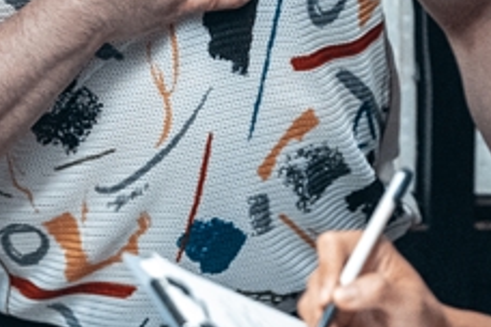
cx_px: -138
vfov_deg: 3.9
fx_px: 4841
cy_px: -71
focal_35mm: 355
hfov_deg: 5.8
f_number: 3.2
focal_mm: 90
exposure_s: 1/125
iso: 6400
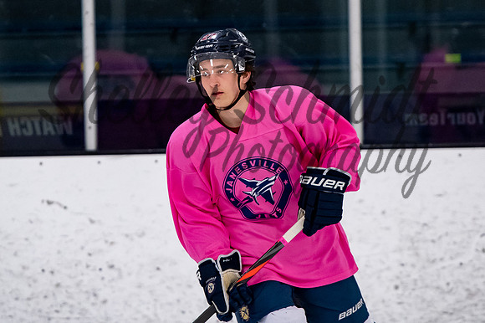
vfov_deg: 3.1
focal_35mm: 442
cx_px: 238
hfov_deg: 4.7
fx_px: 5958
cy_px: 95
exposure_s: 1/800
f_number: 3.5
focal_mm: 200
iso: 2000
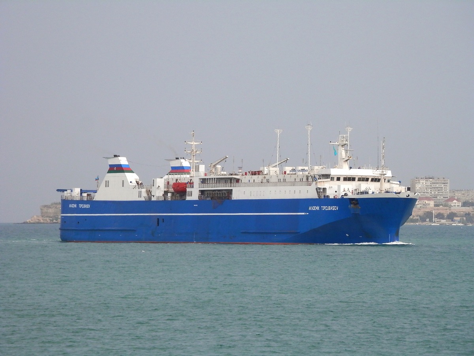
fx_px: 3752
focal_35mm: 274
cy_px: 178
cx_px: 237
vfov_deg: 5.4
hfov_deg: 7.2
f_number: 6.4
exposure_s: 1/200
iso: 125
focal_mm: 48.9
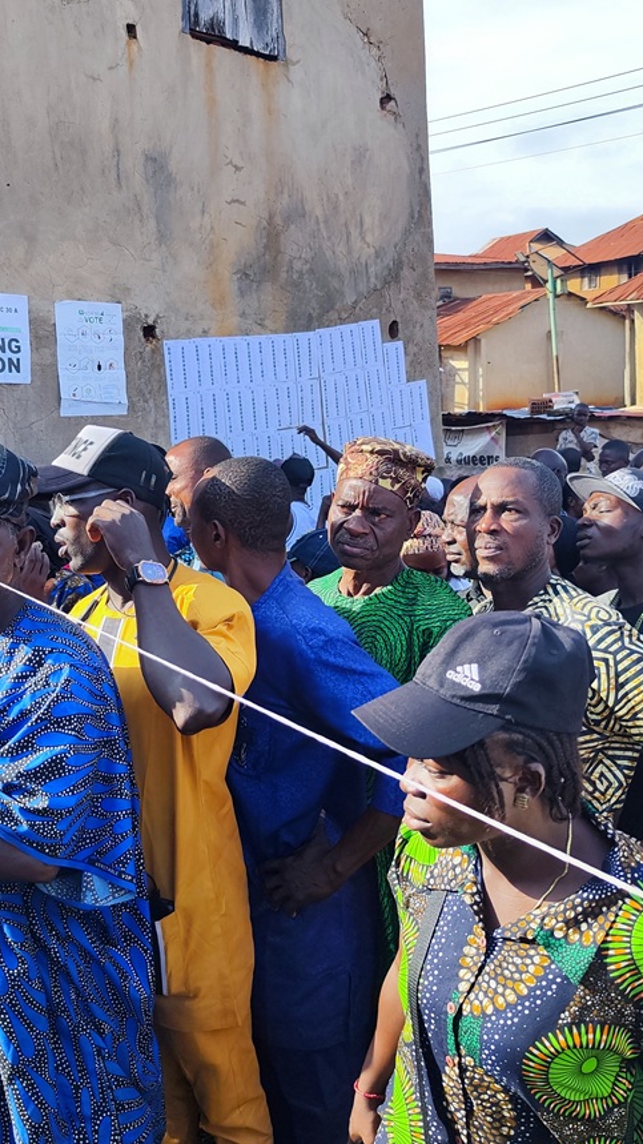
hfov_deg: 33.5
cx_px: 230
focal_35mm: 35
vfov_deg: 56.6
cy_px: 563
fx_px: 1061
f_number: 1.69
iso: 50
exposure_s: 1/449
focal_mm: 7.01
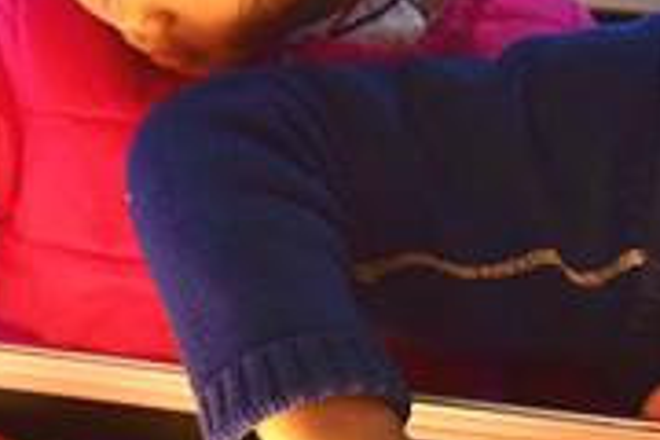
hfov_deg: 10.5
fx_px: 3593
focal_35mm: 196
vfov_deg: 7.0
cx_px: 385
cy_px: 141
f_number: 5
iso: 1000
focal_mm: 44
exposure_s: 1/60
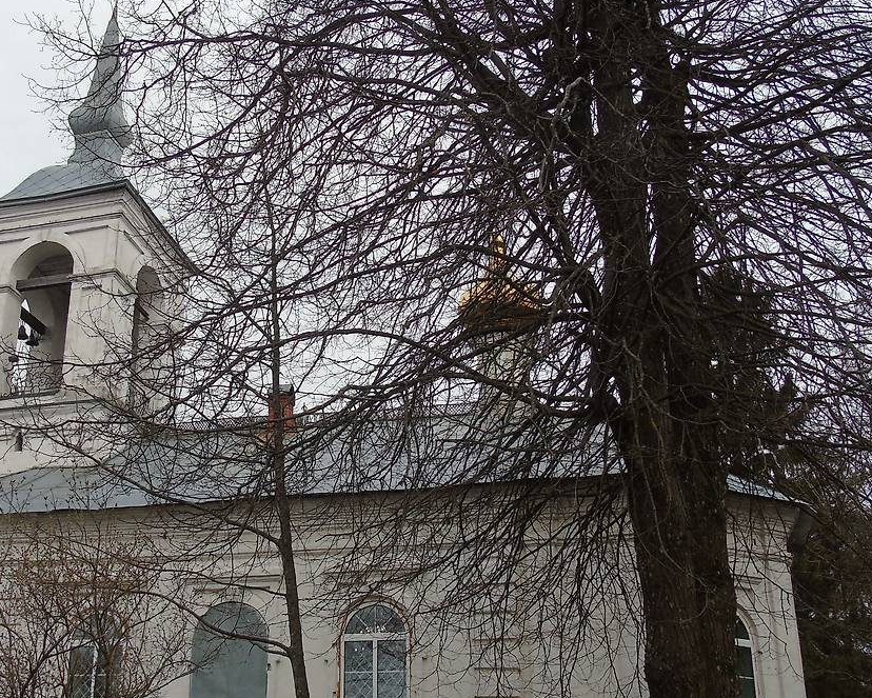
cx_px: 313
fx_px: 1058
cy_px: 418
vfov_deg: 36.4
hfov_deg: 44.3
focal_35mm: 41
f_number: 3.6
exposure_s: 1/500
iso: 80
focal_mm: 5.2
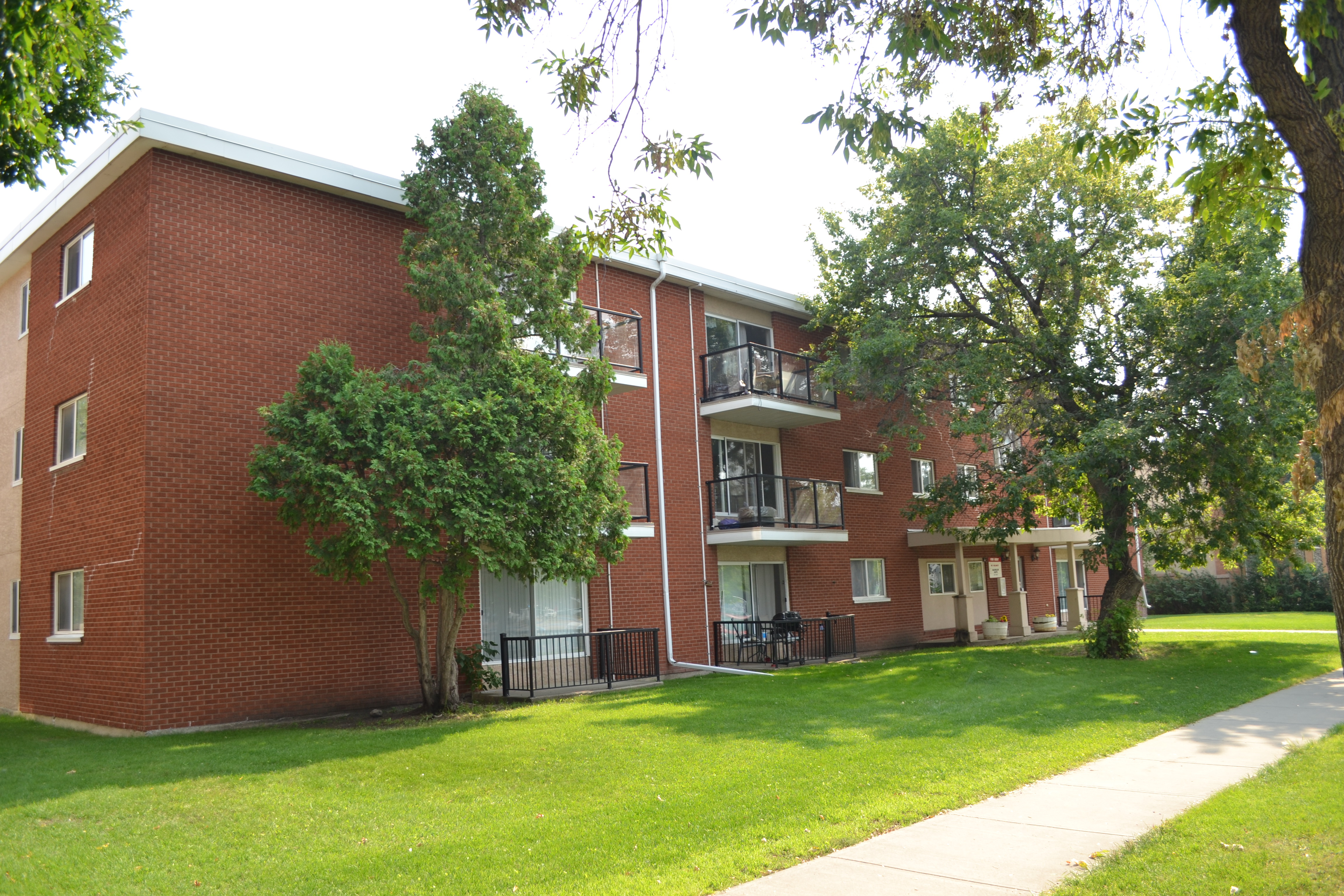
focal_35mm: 27
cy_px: 448
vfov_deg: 47.9
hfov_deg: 67.4
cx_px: 672
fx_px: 1008
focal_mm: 18
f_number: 5
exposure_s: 1/200
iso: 100
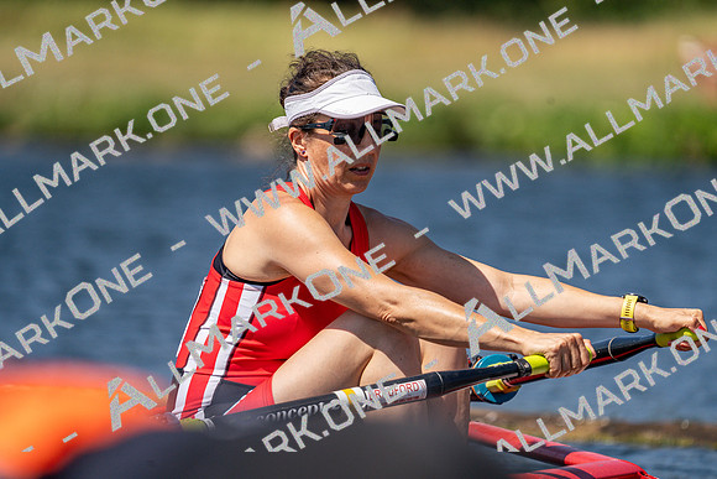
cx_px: 358
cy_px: 240
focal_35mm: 559
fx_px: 11135
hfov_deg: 3.7
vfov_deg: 2.5
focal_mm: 559
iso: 250
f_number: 6.3
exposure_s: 1/2000
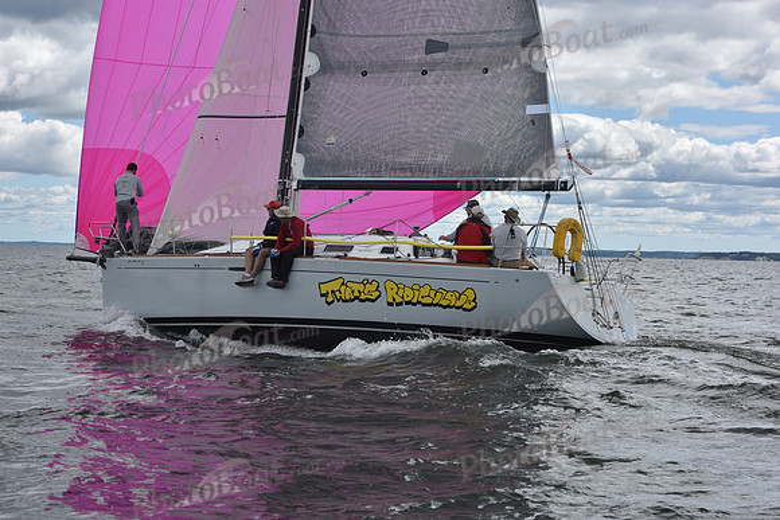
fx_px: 1517
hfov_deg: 28.8
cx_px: 390
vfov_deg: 19.5
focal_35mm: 70
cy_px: 260
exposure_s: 1/800
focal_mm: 70
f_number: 9
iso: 250
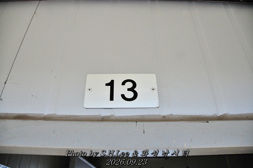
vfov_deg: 47.8
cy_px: 84
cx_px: 126
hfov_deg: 67.4
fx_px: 190
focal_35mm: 27
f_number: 3.5
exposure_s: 1/6400
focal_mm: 18
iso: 1600
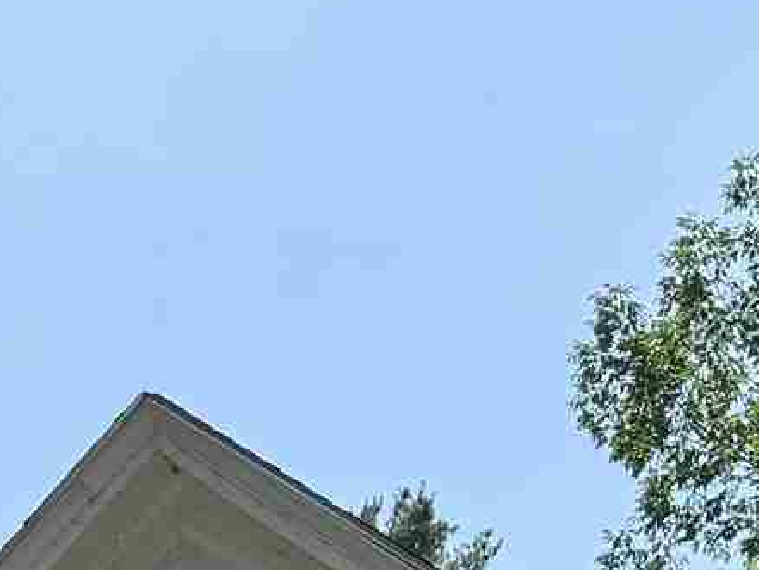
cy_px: 1579
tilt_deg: +7.5
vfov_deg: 7.9
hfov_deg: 11.6
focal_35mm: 167
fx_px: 3663
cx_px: -150
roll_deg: -0.8
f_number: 1.78
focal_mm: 6.76
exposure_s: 1/2959
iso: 80
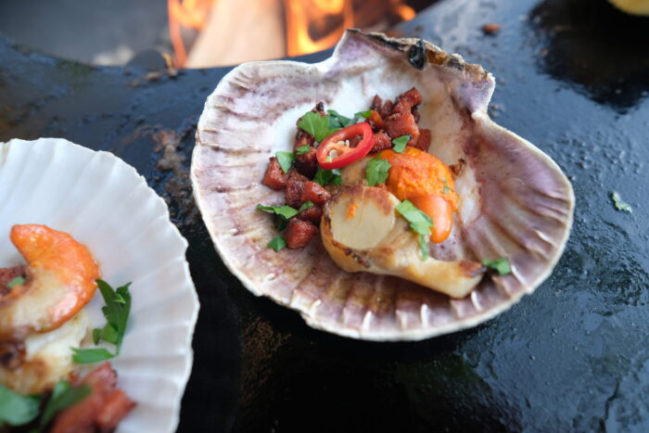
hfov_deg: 84.0
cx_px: 324
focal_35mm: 20
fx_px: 361
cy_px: 216
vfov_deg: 62.0
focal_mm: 13
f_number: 3.2
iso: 200
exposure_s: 1/200
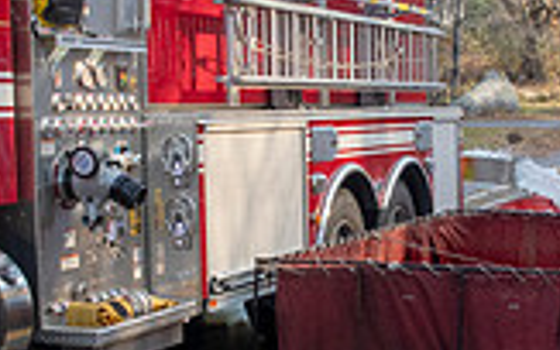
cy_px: 194
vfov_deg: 15.0
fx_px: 1328
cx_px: 364
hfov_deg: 23.7
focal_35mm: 87
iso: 800
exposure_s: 1/320
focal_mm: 16
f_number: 11
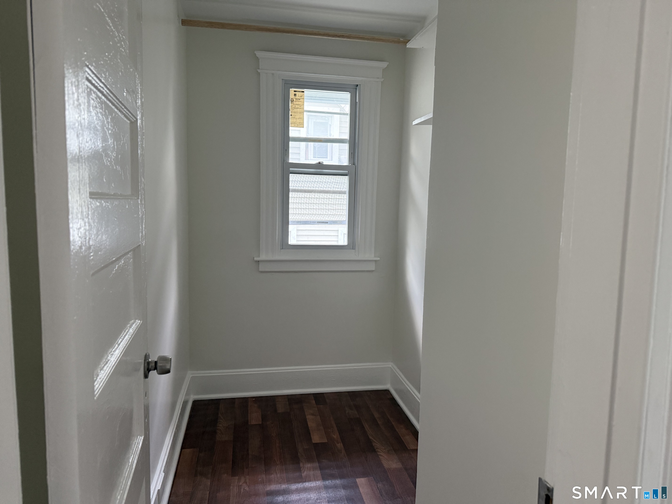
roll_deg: -1.4
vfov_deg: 56.8
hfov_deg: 71.6
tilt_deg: -5.3
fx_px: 466
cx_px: 336
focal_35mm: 24
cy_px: 252
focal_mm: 6.76
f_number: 1.78
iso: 320
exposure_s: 1/60
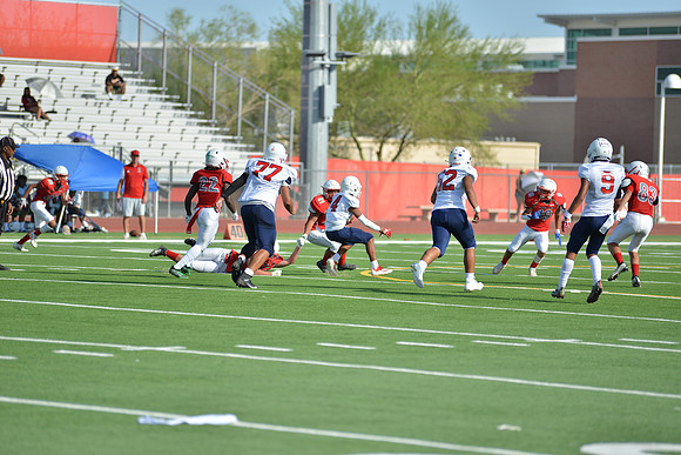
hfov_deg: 10.3
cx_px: 340
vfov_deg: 6.9
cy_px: 228
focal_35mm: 200
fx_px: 3784
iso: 100
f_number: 2.8
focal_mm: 200
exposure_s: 1/1600
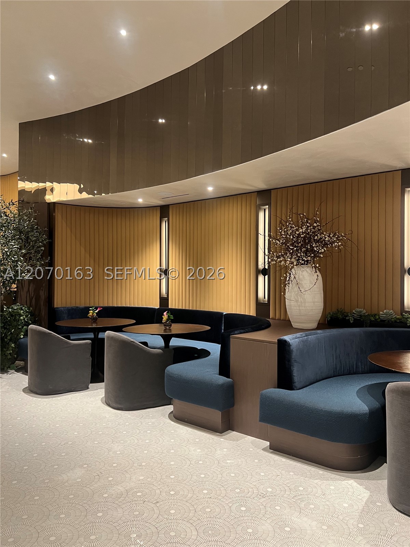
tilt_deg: +0.5
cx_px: 205
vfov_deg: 67.3
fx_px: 411
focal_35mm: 26
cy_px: 274
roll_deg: -0.9
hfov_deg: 53.1
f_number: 1.5
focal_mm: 5.7
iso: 200
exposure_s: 1/60
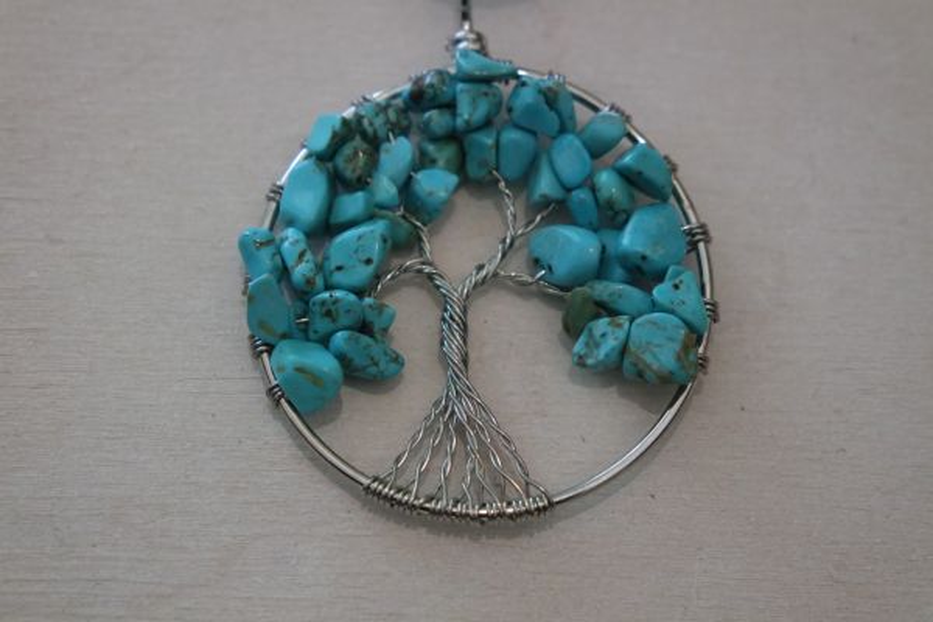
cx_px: 466
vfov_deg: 17.7
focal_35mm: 77
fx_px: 1995
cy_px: 311
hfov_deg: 26.3
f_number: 5.6
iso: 3200
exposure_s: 1/60
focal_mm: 50
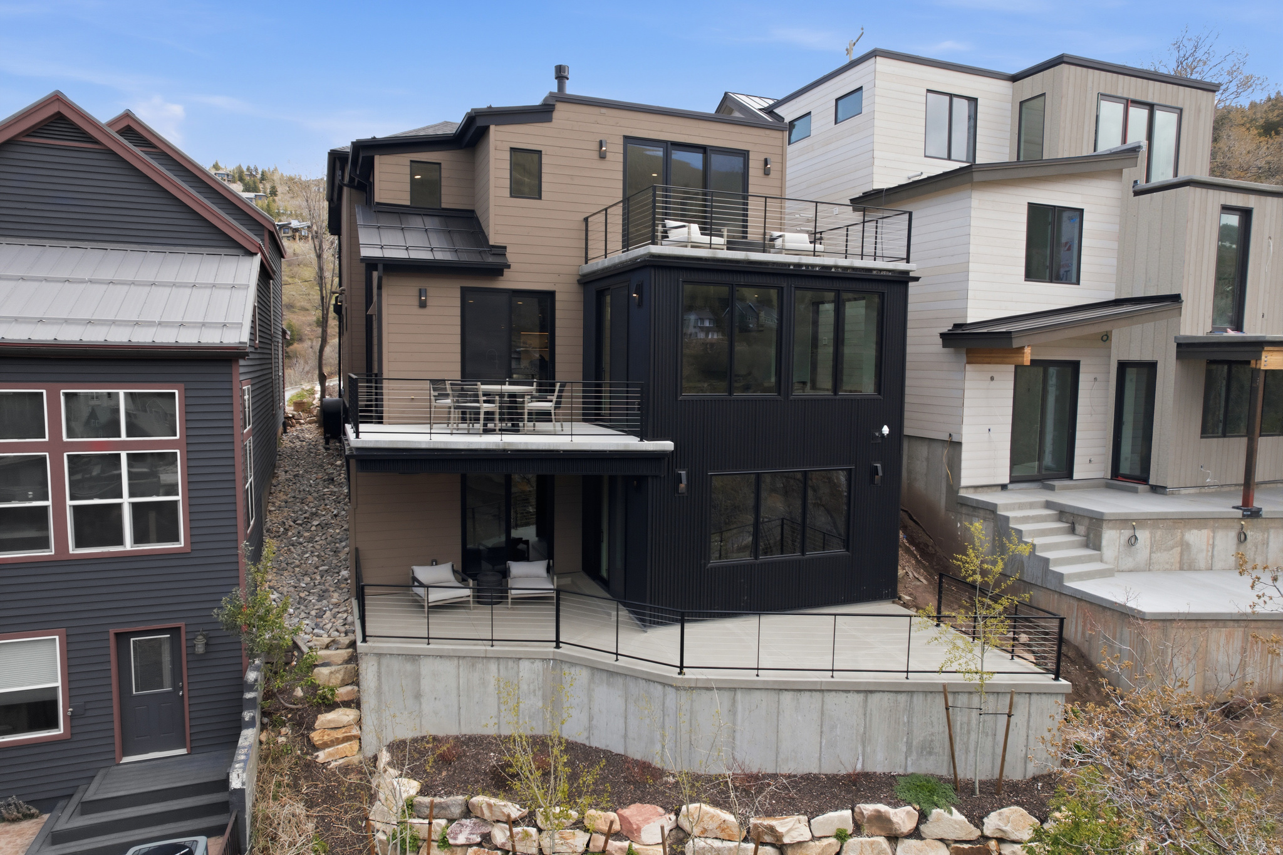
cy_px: 428
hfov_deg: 78.6
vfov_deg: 57.2
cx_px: 642
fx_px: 784
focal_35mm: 22
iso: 100
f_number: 2.8
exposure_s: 1/1250
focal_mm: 8.4
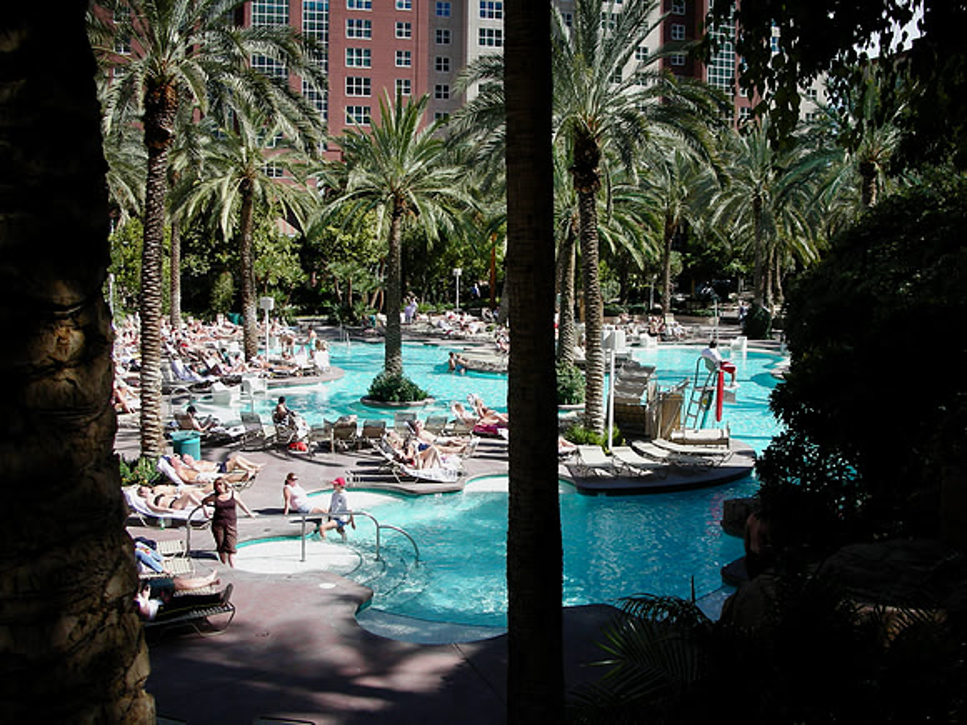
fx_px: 978
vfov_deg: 40.7
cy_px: 362
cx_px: 484
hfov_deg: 52.6
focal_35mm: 35
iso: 50
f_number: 3
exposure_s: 1/476
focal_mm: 5.8
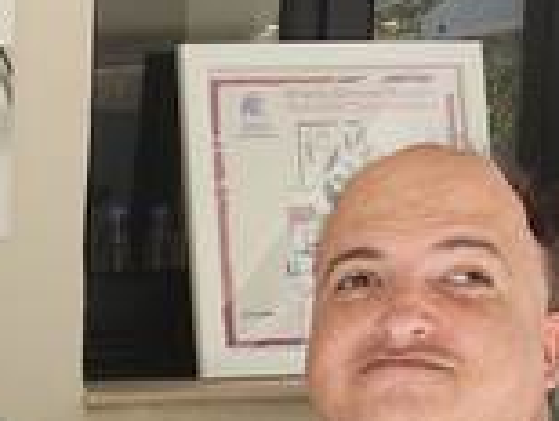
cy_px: 586
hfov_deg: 14.7
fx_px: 1909
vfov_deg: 12.1
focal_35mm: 118
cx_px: -425
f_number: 1.79
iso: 102
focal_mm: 4.74
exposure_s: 1/120
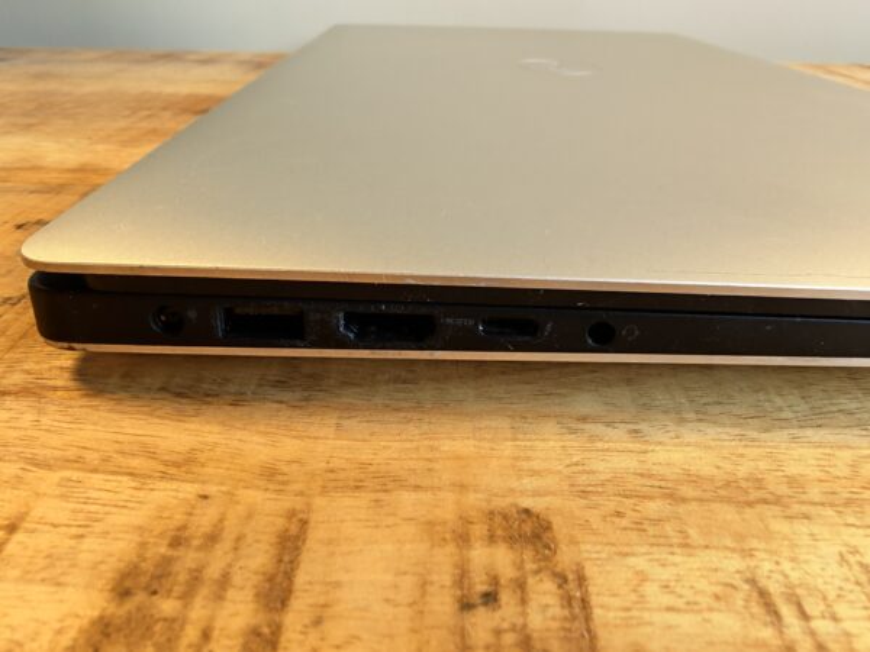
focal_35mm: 23
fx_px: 578
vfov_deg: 58.9
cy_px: 326
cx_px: 435
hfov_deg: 73.9
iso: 125
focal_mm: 1.82
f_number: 2
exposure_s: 1/50
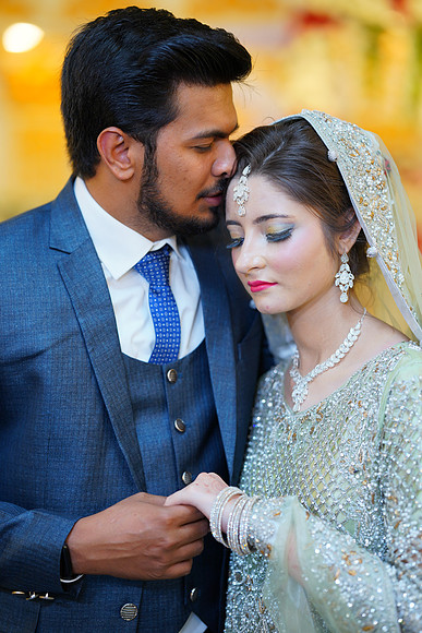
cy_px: 316
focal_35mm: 85
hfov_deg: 16.1
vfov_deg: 23.9
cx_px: 211
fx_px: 1494
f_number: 1.8
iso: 160
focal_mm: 85
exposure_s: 1/160
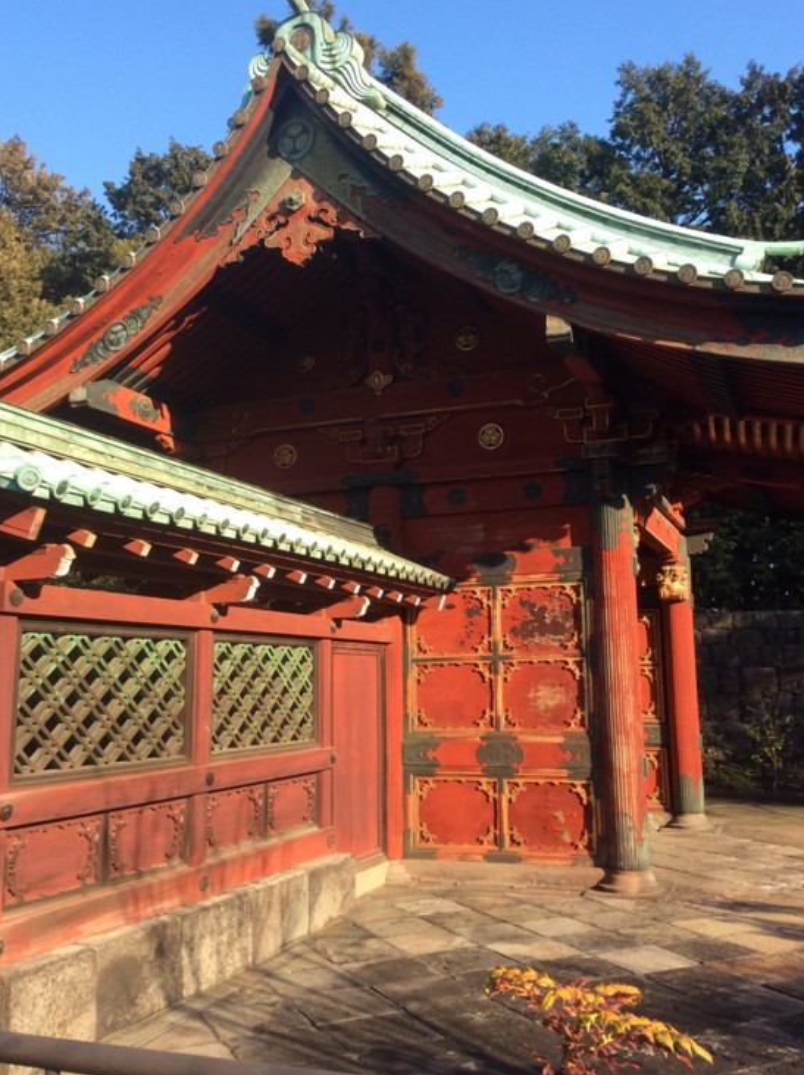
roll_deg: +2.0
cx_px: 425
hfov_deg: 40.6
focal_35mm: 35
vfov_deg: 52.6
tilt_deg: +9.5
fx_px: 1085
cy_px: 491
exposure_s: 1/450
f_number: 2.4
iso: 32
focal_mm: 3.3
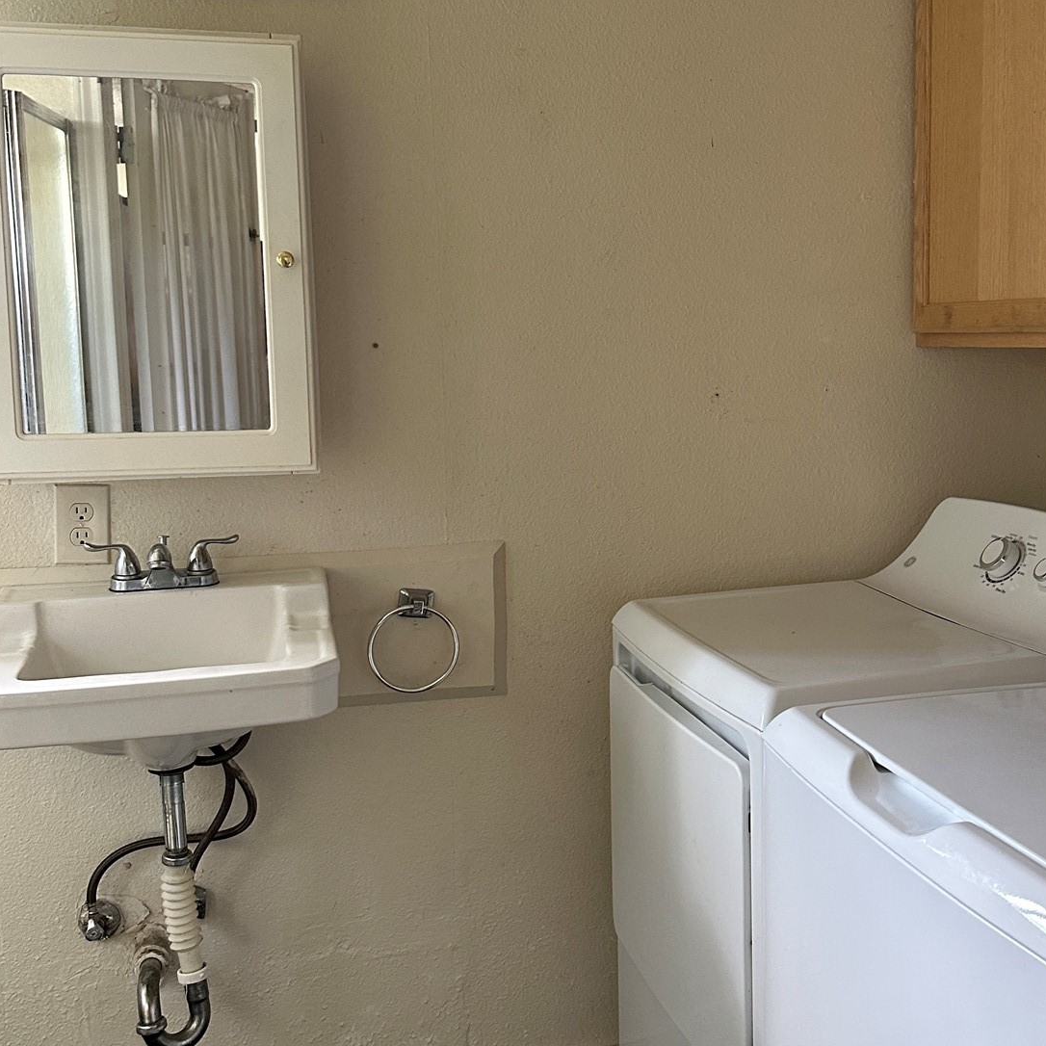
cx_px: 690
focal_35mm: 40
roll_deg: +0.4
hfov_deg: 41.4
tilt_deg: -5.7
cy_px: 476
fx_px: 1367
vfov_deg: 41.8
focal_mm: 6.86
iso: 320
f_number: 1.78
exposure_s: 1/60
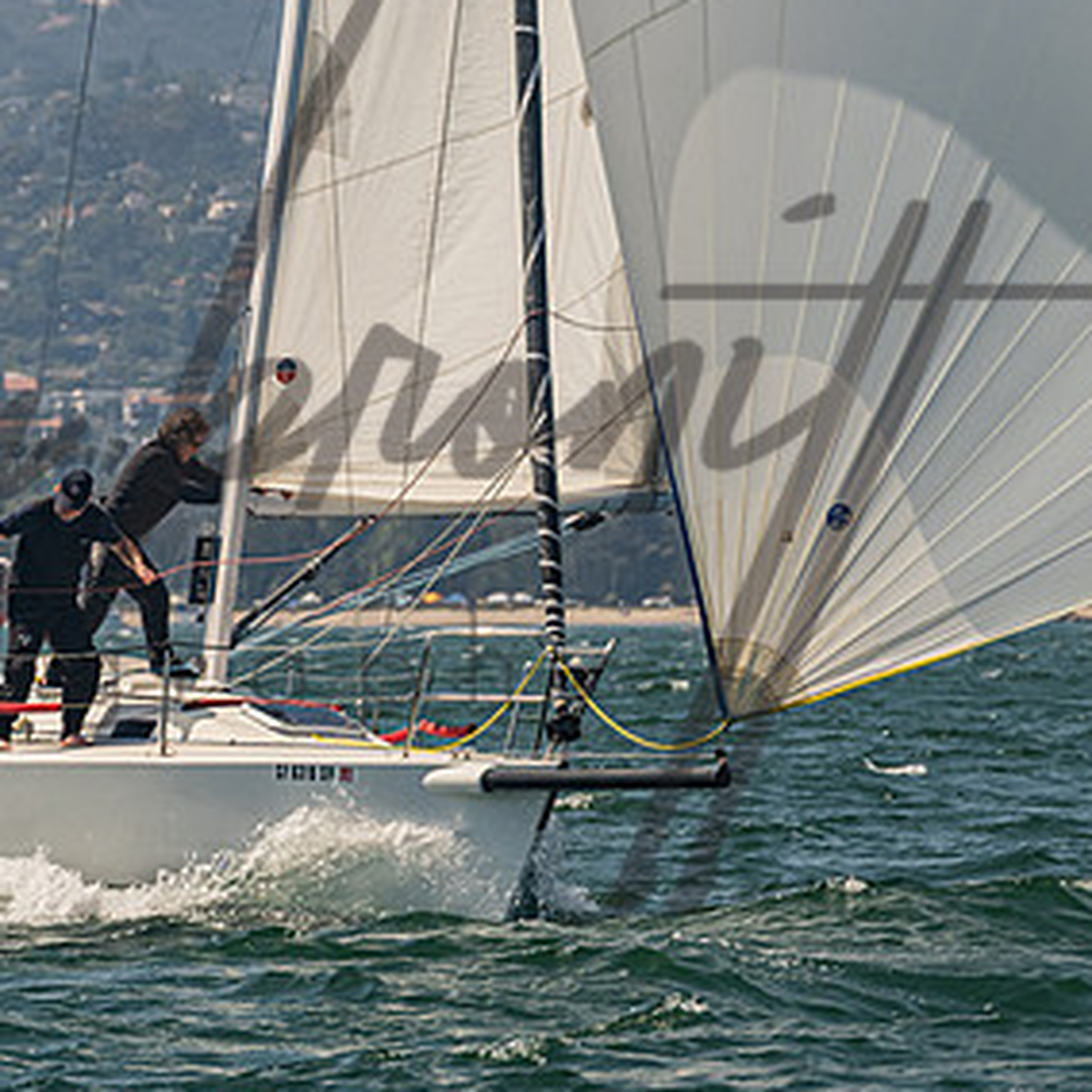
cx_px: 200
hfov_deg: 2.7
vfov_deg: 2.7
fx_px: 23270
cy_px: 399
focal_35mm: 652
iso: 400
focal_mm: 270
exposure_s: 1/2000
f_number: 8
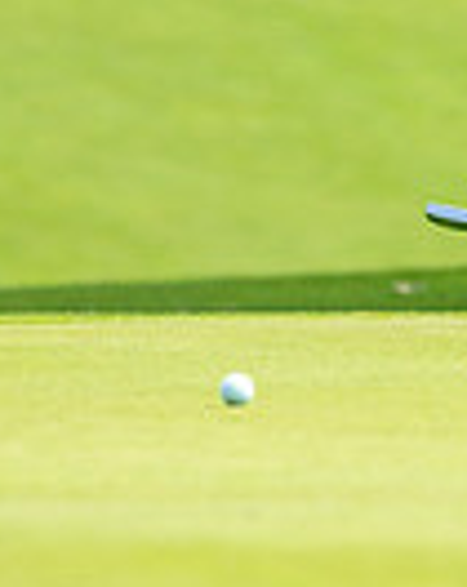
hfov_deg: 1.1
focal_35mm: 1443
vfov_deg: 1.3
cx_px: 405
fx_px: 25017
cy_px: -391
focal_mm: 300
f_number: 5
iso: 320
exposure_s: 1/1000
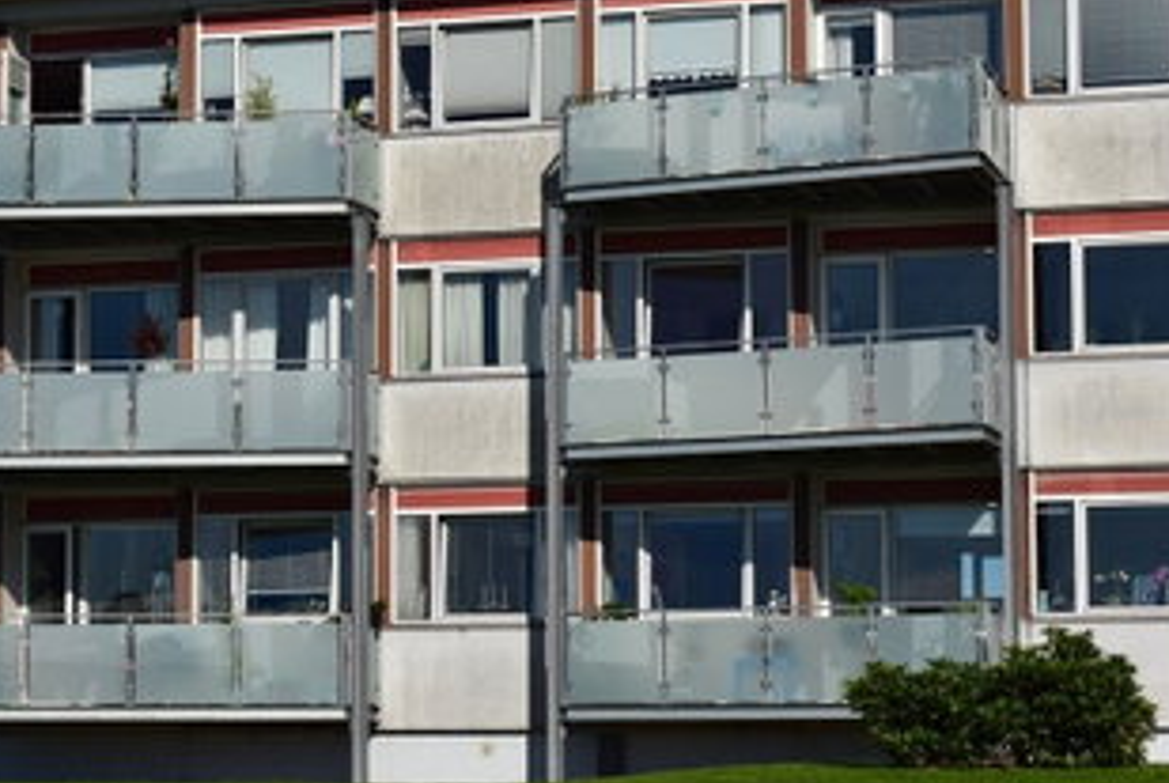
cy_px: 441
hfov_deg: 19.1
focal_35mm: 107
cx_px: 424
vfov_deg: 12.9
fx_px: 3468
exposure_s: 1/800
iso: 200
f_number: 11
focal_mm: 55
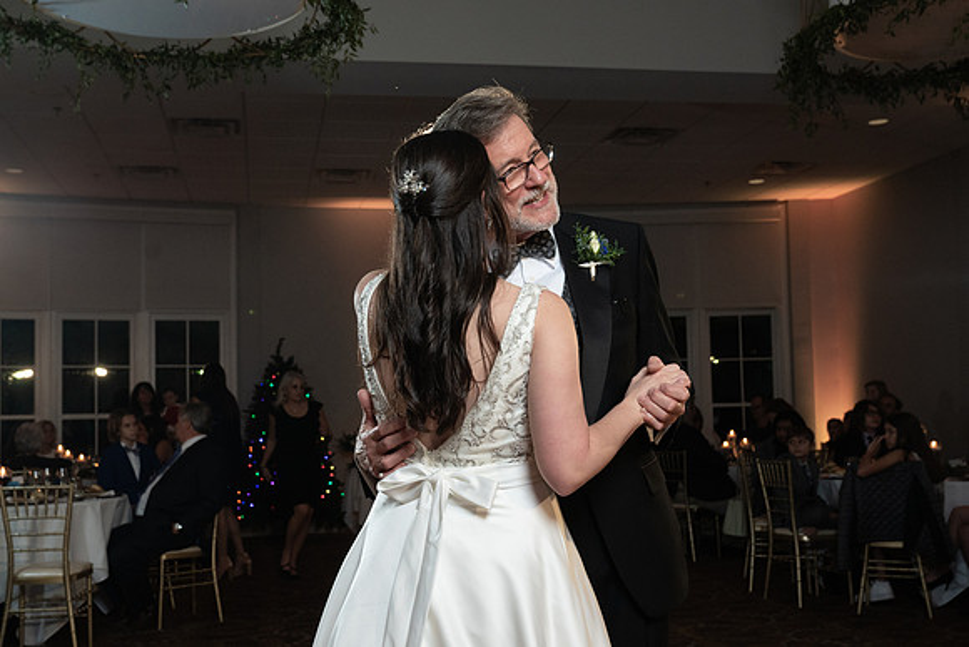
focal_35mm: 44
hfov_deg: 44.3
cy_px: 351
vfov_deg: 30.4
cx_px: 443
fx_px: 1189
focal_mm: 38
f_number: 5.6
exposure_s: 1/200
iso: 2000
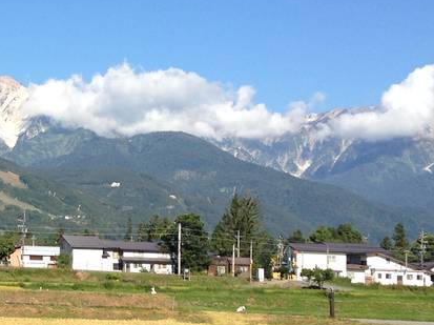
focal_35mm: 96
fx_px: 1203
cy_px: 190
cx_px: -78
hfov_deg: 19.4
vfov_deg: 15.4
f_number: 2.4
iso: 50
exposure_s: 1/1391
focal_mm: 4.12
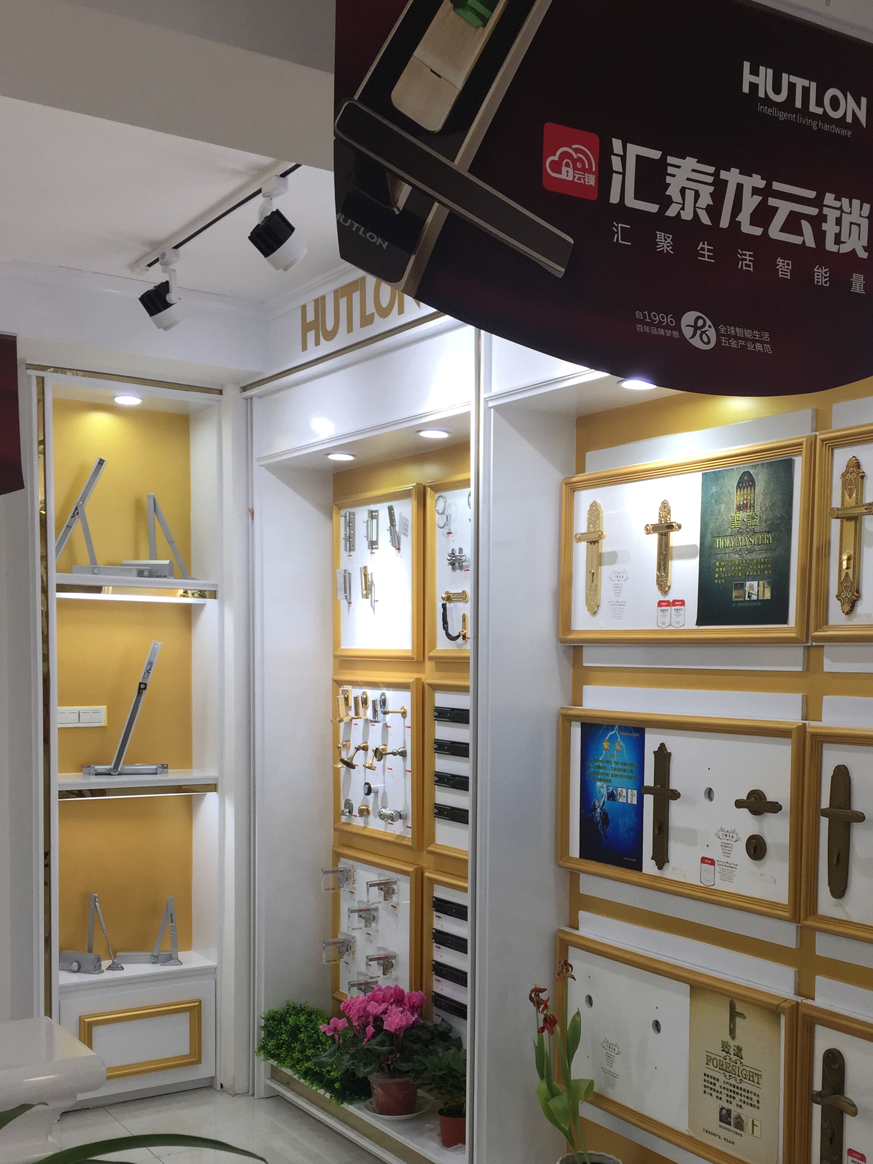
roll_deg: -1.2
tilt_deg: -4.0
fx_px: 1312
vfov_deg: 47.1
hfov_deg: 36.6
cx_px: 548
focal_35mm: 39
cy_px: 775
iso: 40
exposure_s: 1/100
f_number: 2.2
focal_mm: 4.15
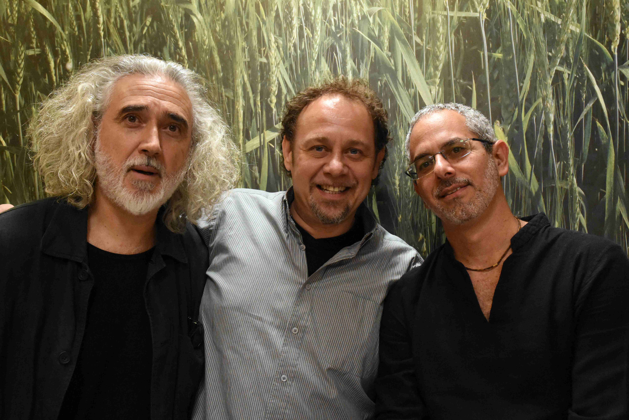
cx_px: 314
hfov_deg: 47.9
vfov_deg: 33.0
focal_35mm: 40
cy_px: 210
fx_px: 708
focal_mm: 27
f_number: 7.1
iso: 6400
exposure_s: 1/80
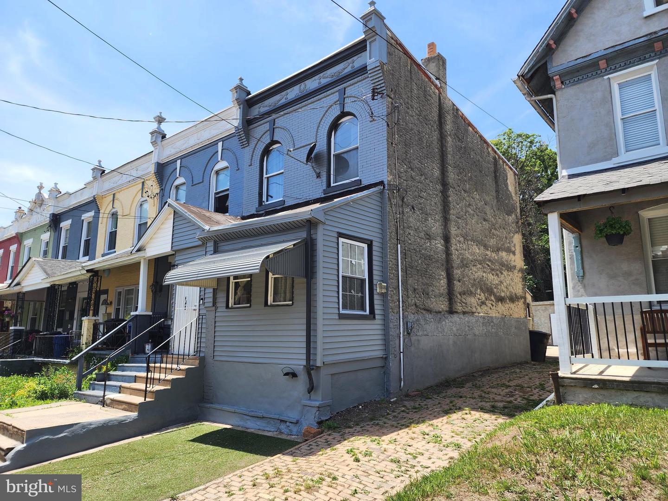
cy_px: 250
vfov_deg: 58.9
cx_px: 334
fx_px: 444
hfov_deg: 73.9
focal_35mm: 23
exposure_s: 1/809
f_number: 1.8
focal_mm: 6.4
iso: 12
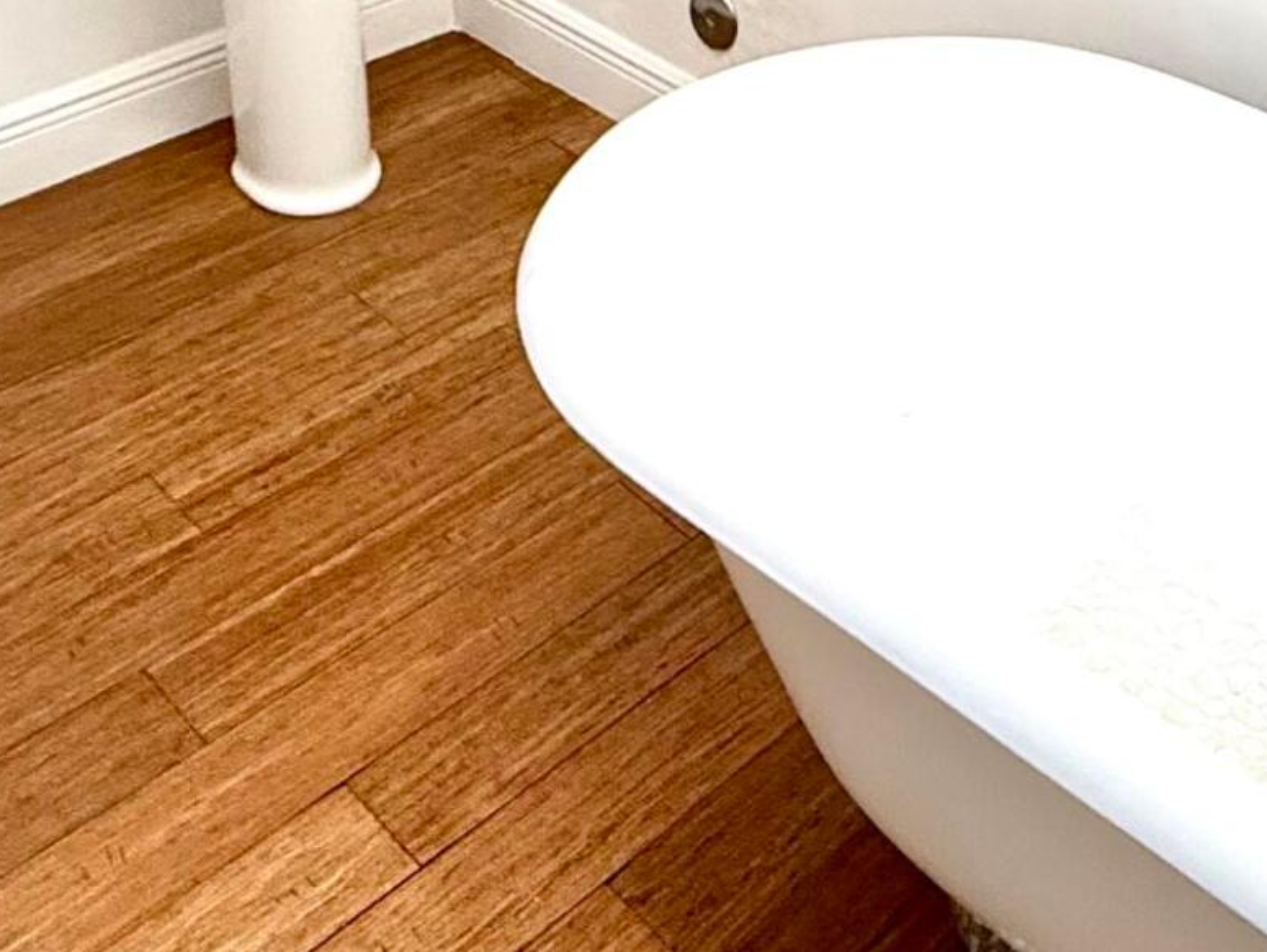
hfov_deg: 35.8
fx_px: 1904
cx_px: 974
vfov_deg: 24.4
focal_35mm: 52
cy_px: -291
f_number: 2.2
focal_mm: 2.22
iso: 200
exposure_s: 1/120
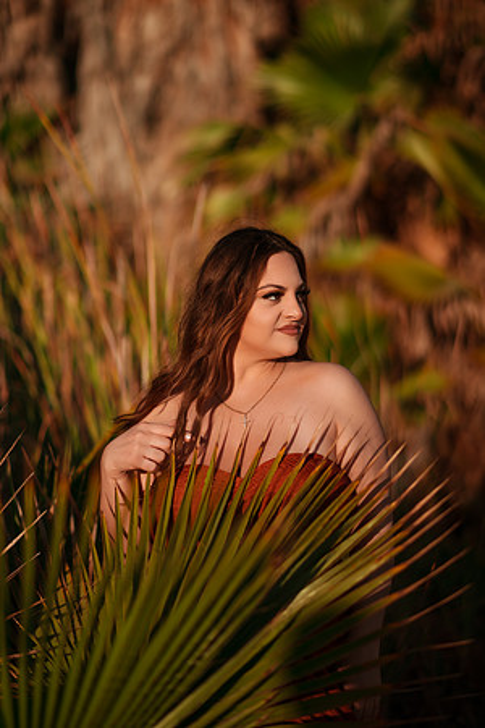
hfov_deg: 23.4
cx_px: 242
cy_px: 364
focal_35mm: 58
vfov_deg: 34.5
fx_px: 1172
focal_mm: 58
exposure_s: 1/8000
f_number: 1.4
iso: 100
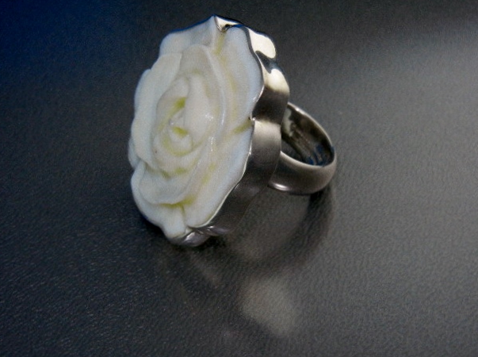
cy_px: 172
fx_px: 992
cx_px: 243
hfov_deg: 27.1
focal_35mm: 72
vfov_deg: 20.4
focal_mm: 12.2
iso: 538
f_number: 8.2
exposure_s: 1/30
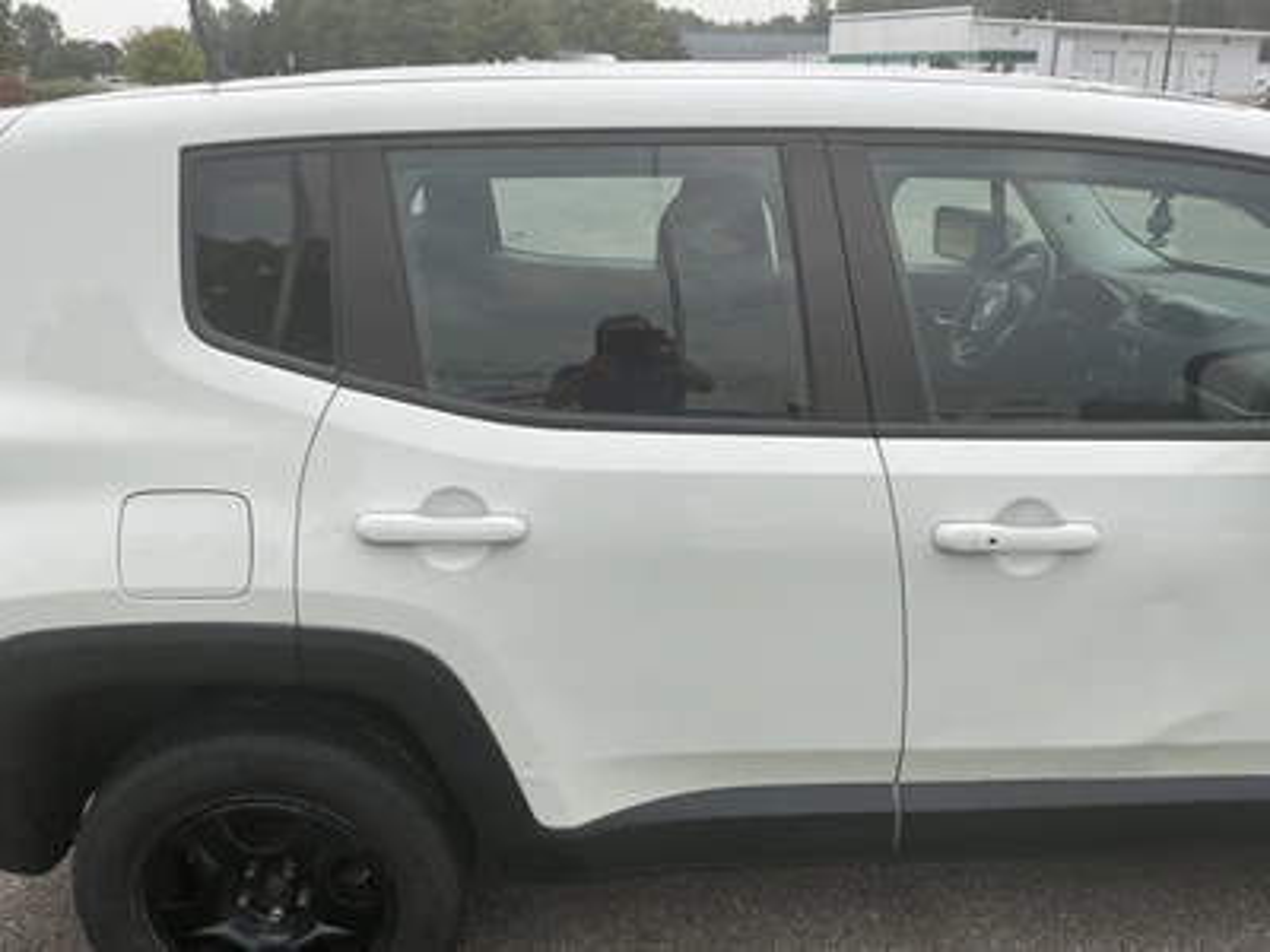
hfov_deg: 63.4
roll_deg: -0.8
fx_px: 1027
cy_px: 476
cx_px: 635
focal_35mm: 28
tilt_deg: -19.9
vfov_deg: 49.7
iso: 25
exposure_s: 1/412
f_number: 1.8
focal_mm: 3
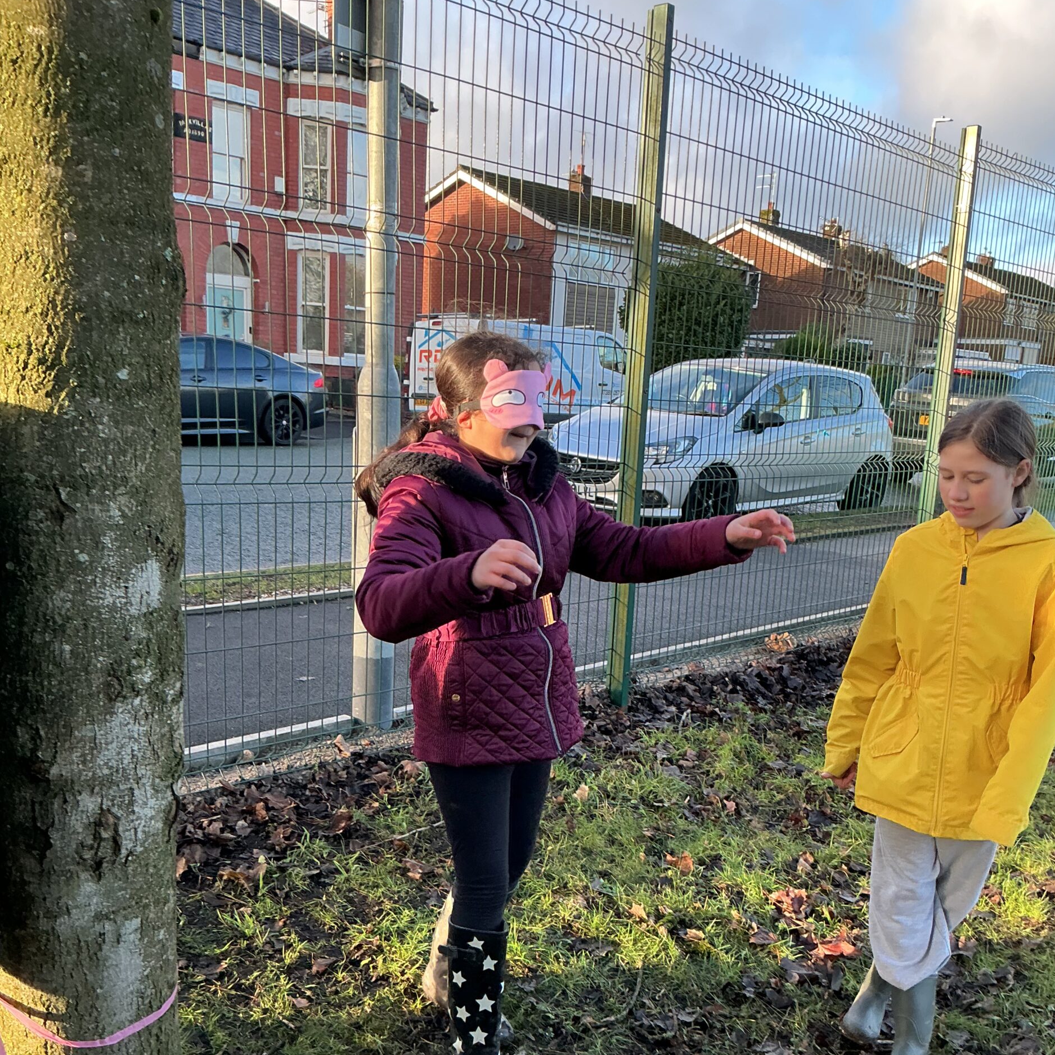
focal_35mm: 35
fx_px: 1207
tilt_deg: -14.8
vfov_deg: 46.5
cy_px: 695
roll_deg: -1.8
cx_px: 531
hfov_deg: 47.2
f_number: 1.8
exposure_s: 1/129
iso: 16
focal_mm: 3
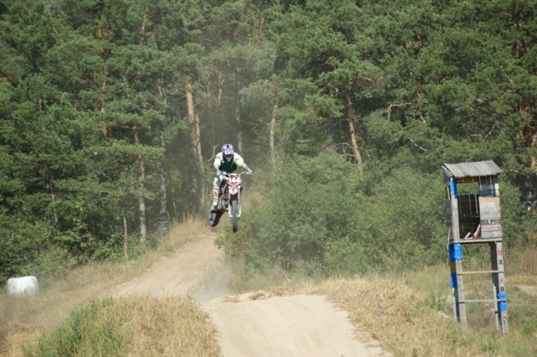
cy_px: 178
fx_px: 3578
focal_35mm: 240
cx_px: 268
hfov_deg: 8.6
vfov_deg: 5.7
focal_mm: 160
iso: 100
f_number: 5
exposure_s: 1/500
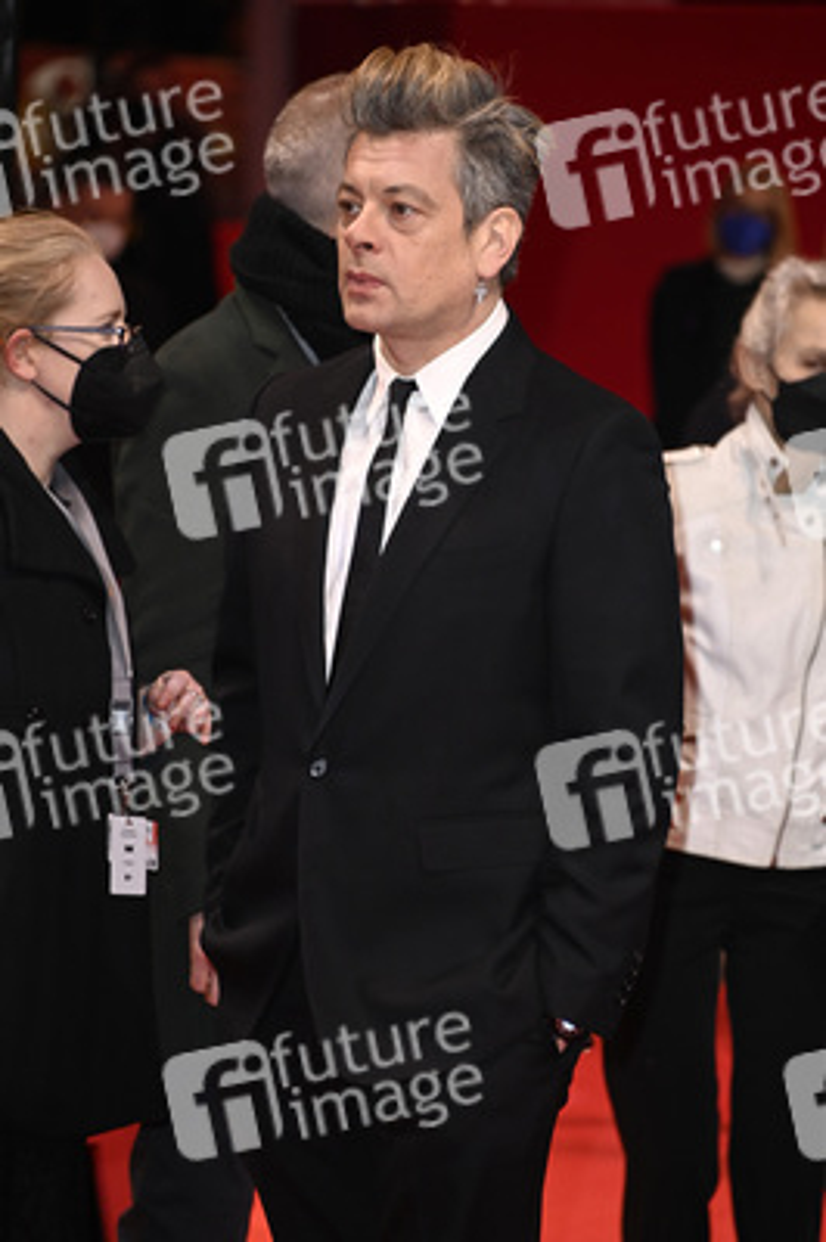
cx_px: 413
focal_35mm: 210
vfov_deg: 9.8
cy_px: 621
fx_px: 7239
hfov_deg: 6.5
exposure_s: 1/160
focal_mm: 210
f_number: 5.6
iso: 1250
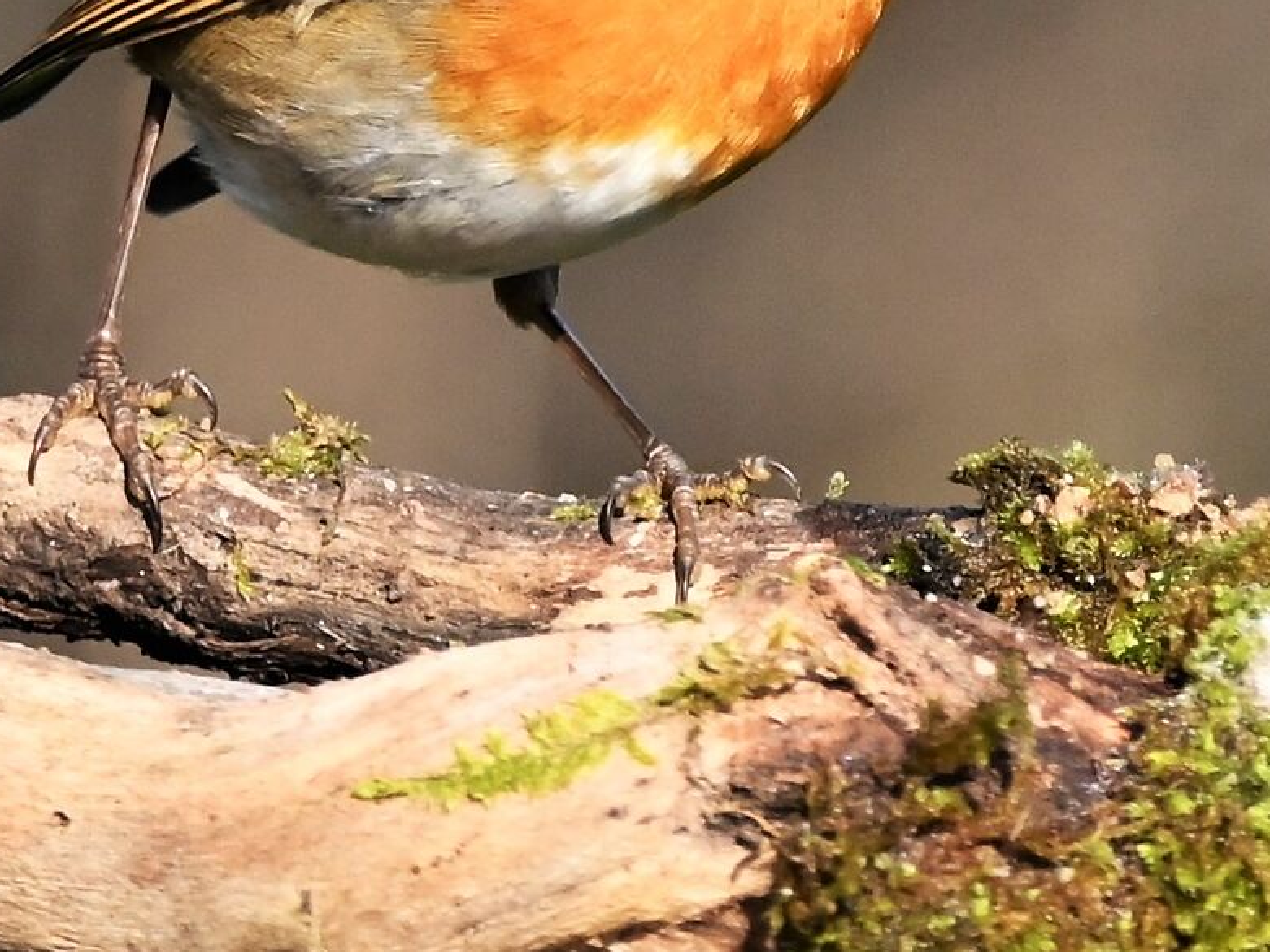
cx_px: 787
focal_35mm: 1181
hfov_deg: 1.7
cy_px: 226
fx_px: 43335
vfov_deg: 1.3
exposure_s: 1/2500
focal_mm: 400
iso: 720
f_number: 6
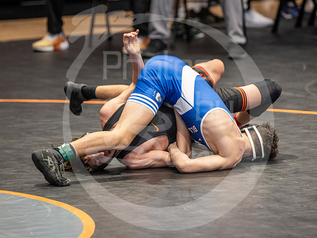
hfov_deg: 6.5
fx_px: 2812
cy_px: 130
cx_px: 175
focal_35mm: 307
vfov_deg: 4.8
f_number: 2.8
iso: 3200
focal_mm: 200
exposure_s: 1/1000
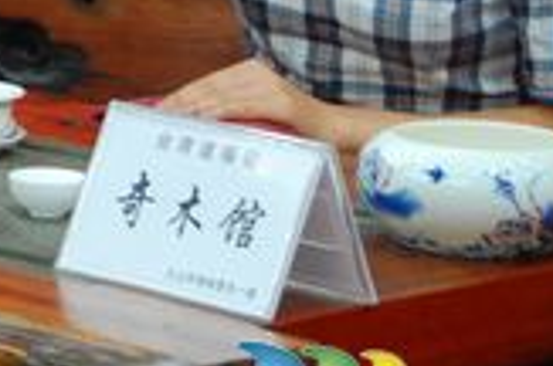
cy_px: -71
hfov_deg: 8.1
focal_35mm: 253
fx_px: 3872
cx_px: -183
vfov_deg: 5.4
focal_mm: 55
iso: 800
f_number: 5.6
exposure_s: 1/10
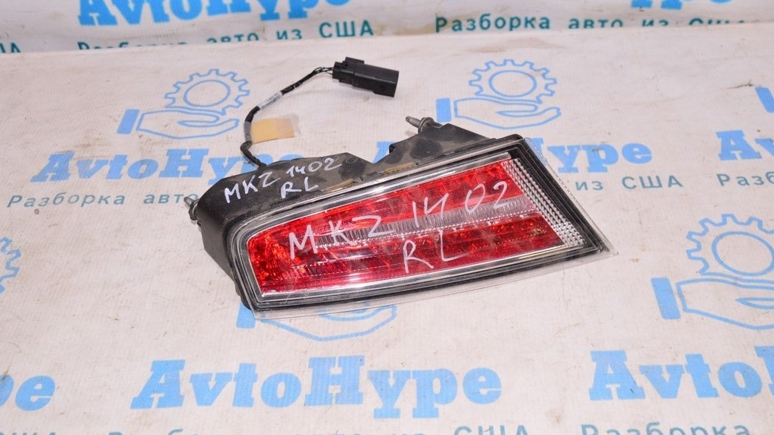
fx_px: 811
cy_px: 200
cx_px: 387
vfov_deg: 30.0
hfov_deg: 51.0
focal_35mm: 40
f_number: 8
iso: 1600
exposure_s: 1/200
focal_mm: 25
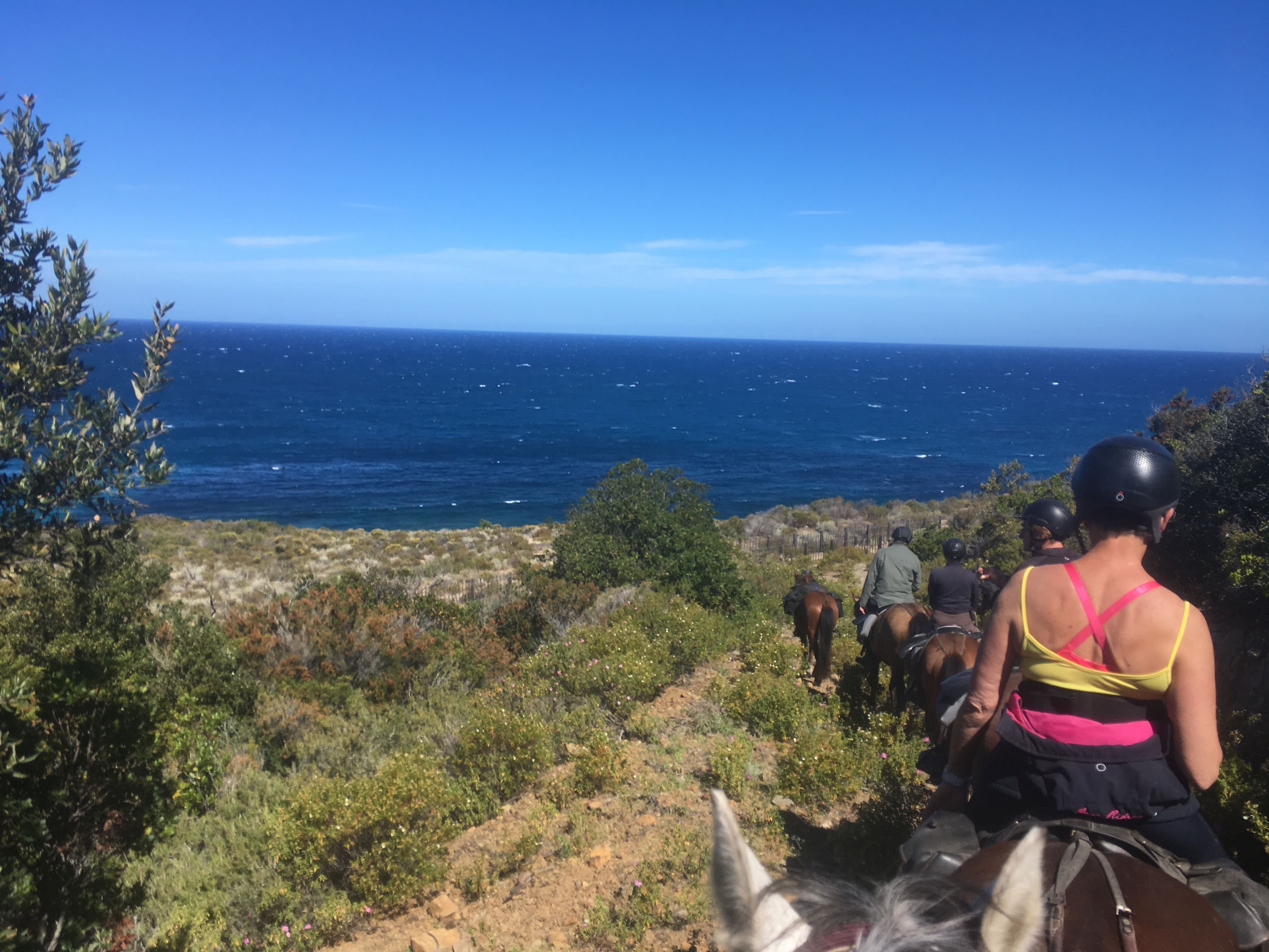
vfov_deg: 48.2
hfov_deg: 61.7
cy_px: 476
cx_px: 634
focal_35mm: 29
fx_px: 1063
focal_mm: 4.15
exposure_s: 1/1451
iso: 25
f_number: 2.2
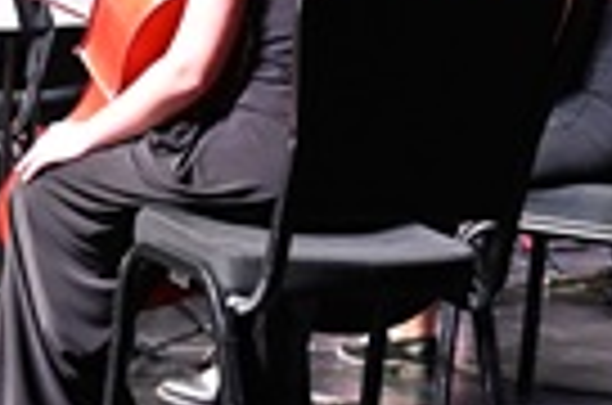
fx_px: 3375
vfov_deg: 6.8
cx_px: 351
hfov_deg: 10.4
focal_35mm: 199
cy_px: -36
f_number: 2.8
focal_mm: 45
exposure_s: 1/125
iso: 1100
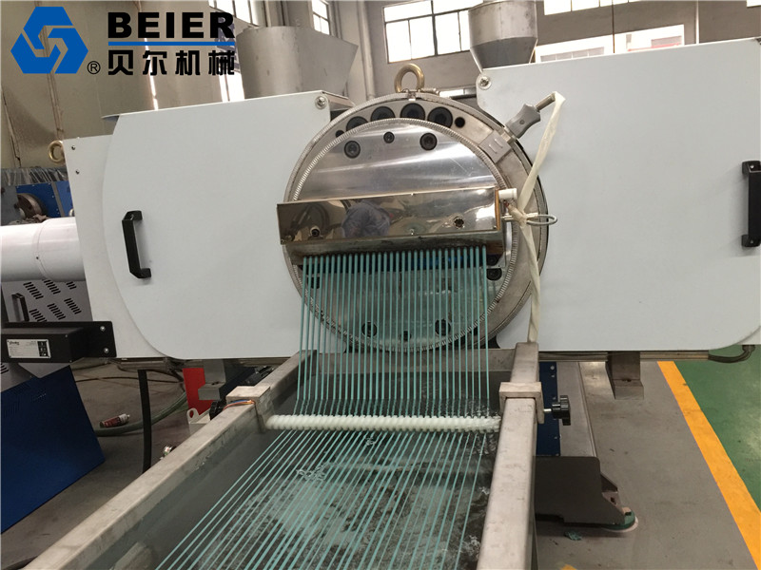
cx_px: 380
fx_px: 638
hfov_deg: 61.7
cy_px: 285
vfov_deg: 48.2
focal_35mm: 29
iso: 125
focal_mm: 4.15
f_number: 2.2
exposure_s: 1/10
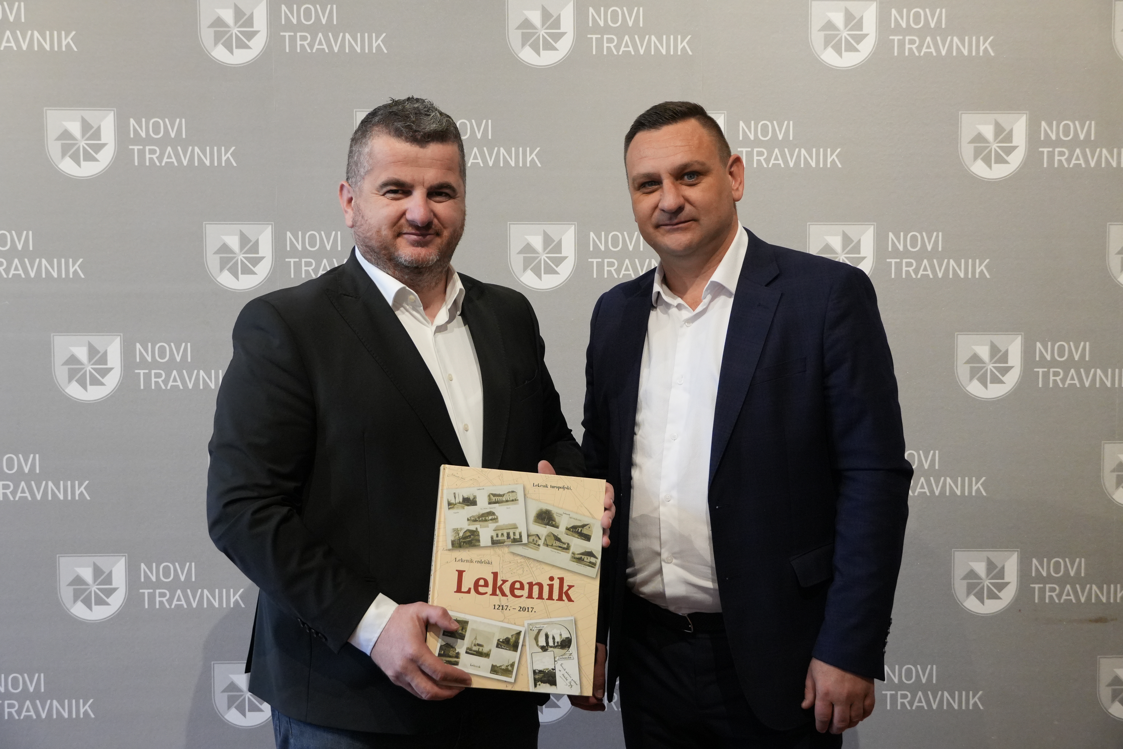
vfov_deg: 27.3
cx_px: 562
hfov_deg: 40.0
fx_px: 1544
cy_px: 374
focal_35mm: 50
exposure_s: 1/160
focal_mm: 33
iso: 2000
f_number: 4.5
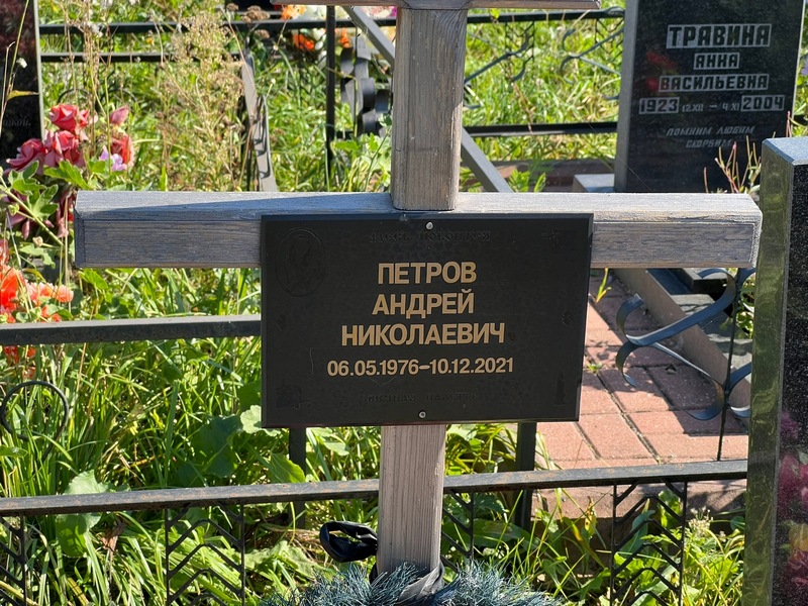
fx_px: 1797
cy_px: 303
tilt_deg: -19.1
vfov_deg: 19.1
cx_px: 404
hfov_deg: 25.3
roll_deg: -1.7
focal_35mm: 77
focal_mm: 9
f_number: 2.8
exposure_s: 1/189
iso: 32
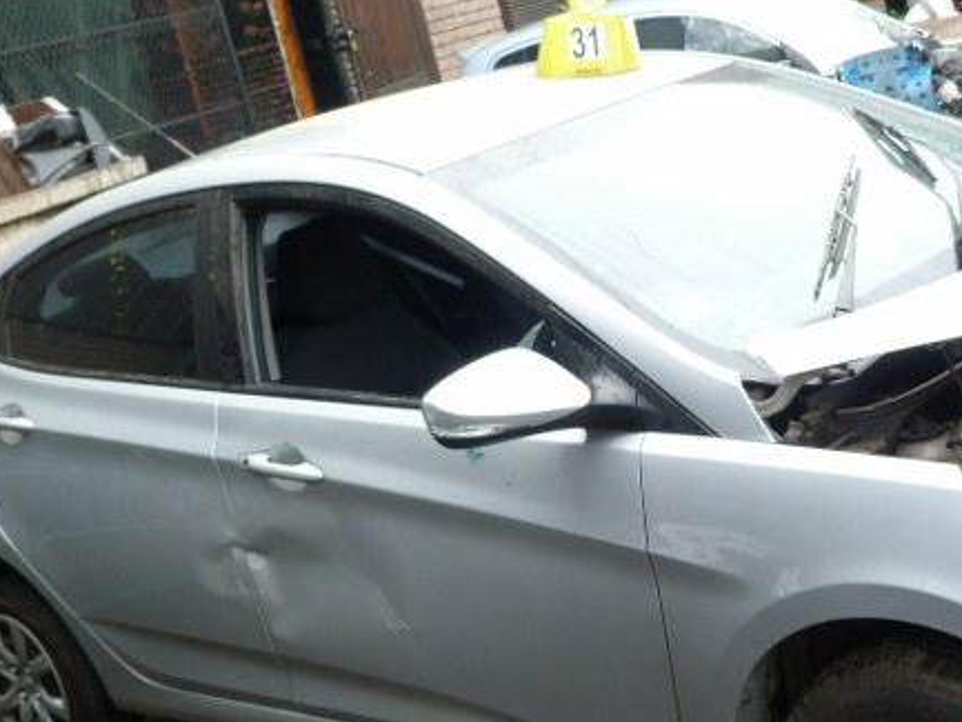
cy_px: 362
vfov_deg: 24.0
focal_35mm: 61
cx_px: 662
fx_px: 1696
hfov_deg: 31.4
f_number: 3
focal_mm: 5.9
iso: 100
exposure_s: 1/60
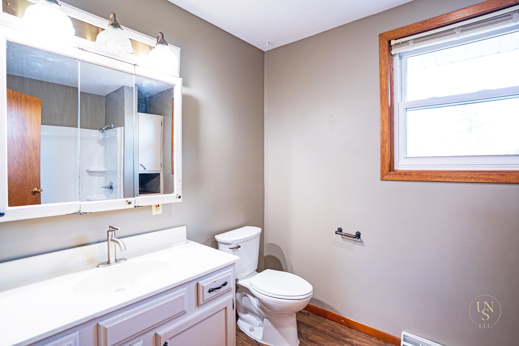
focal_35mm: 17
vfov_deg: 70.4
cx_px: 260
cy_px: 173
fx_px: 245
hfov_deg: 93.3
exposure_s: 1/60
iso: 1000
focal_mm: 17
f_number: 3.2
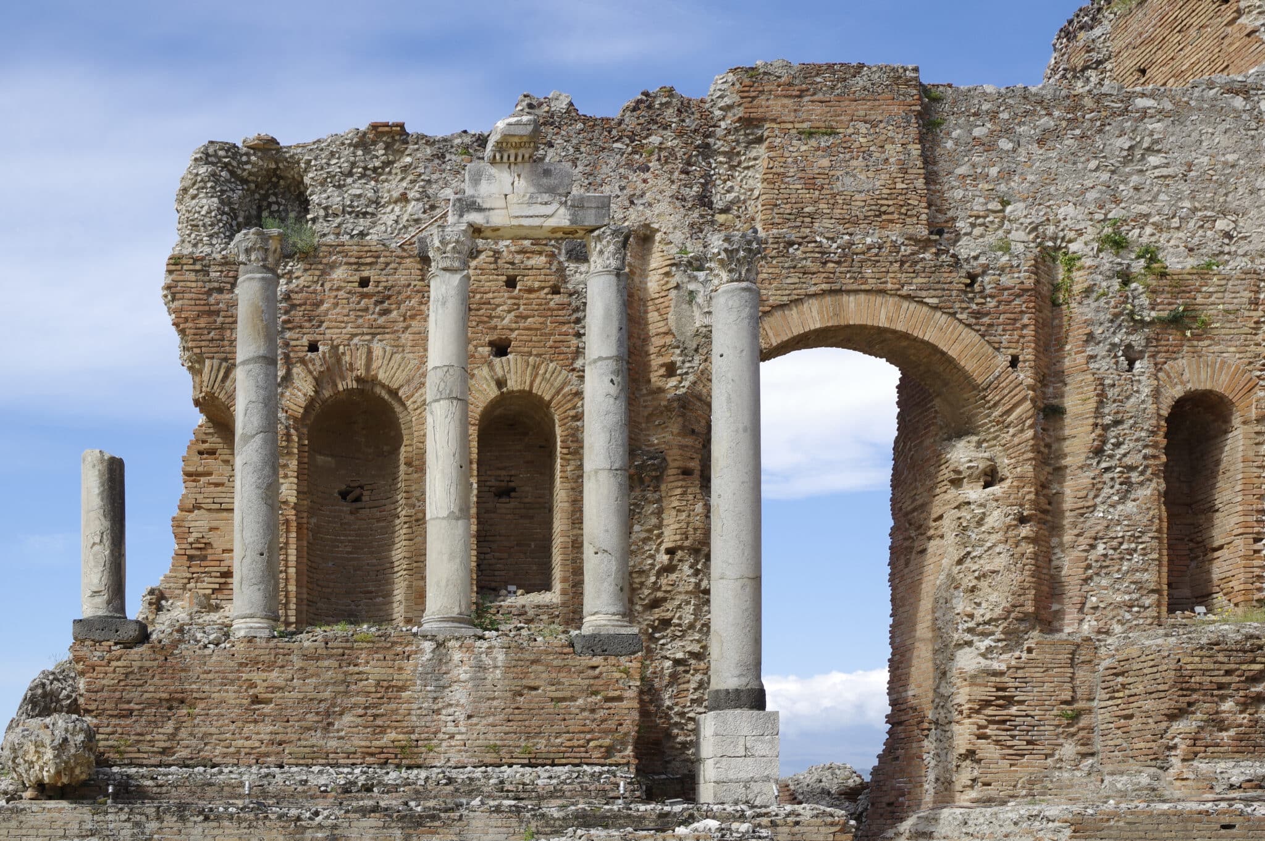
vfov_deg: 34.2
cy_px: 420
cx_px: 632
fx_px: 1369
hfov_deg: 49.6
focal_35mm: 39
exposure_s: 1/160
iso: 100
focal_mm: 26
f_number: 8
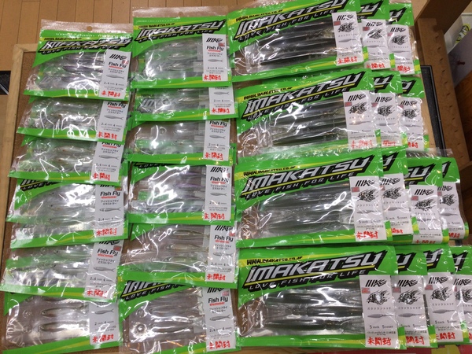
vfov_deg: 45.4
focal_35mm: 31
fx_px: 423
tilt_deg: -73.7
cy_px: 177
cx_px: 236
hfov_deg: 58.4
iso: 32
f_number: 2.4
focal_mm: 3.3
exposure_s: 1/60
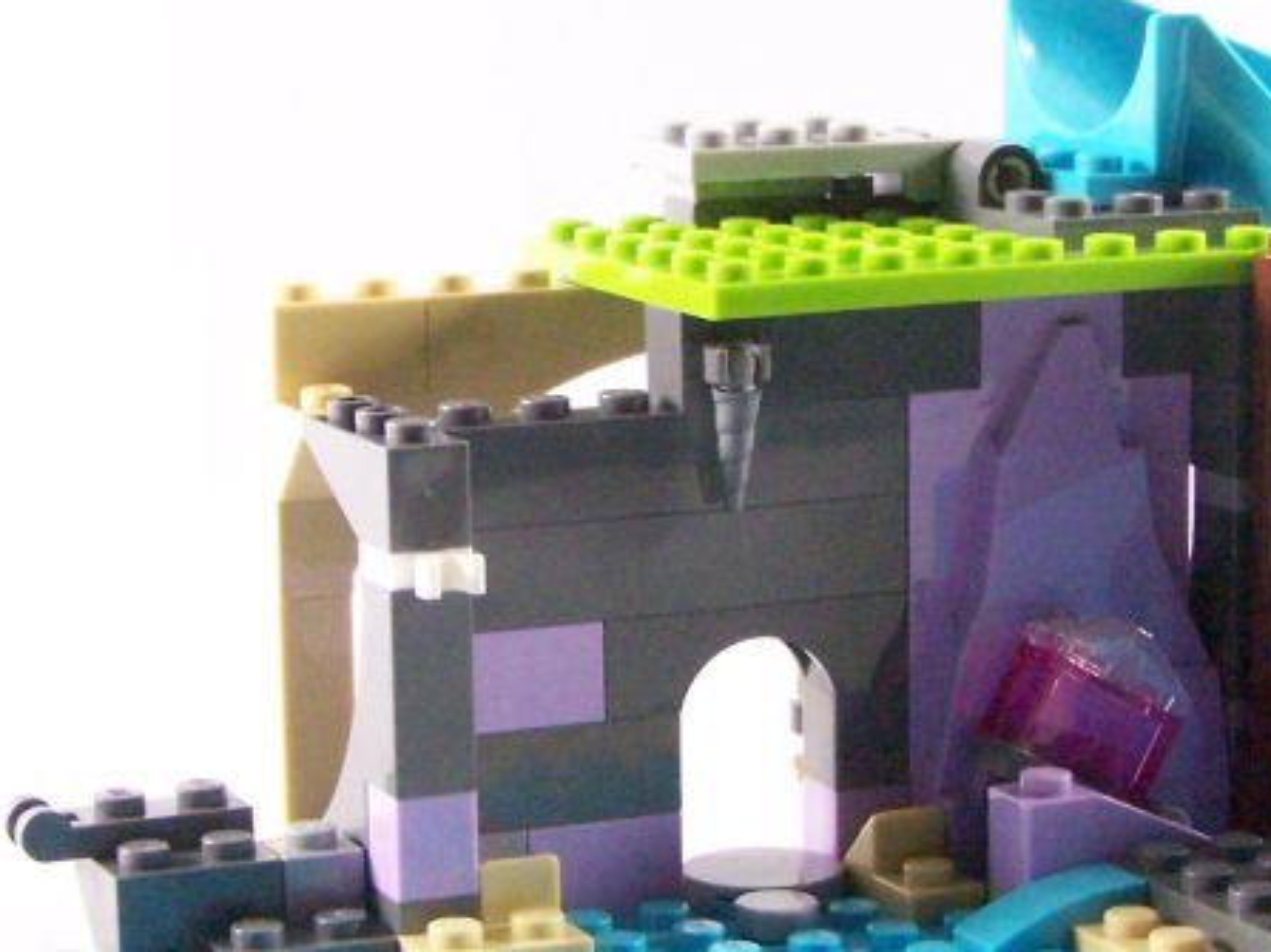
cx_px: 717
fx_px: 4038
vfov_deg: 13.5
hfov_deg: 17.9
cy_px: 406
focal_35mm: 110
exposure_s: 1/60
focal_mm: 8
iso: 400
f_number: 3.2
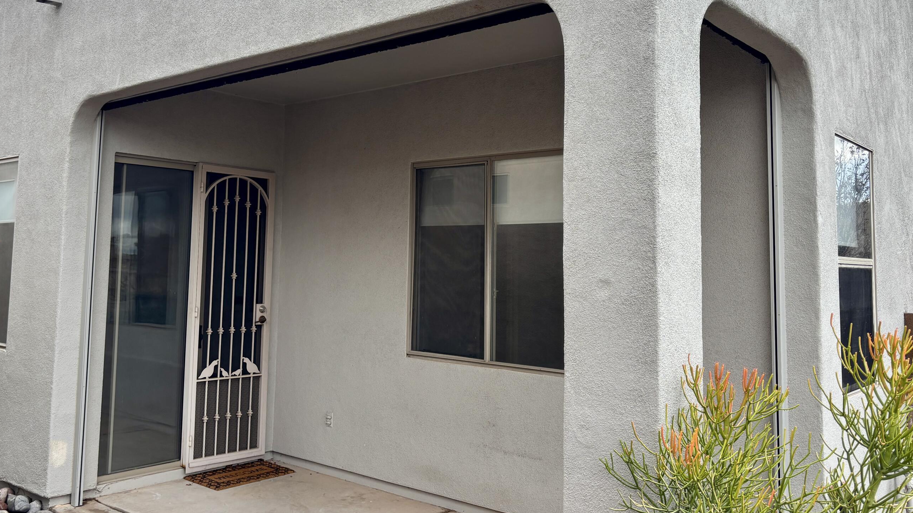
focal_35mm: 33
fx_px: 799
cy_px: 189
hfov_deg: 59.4
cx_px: 420
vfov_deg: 35.4
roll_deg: -1.2
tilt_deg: +4.5
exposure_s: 1/517
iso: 50
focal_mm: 5.96
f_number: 1.6
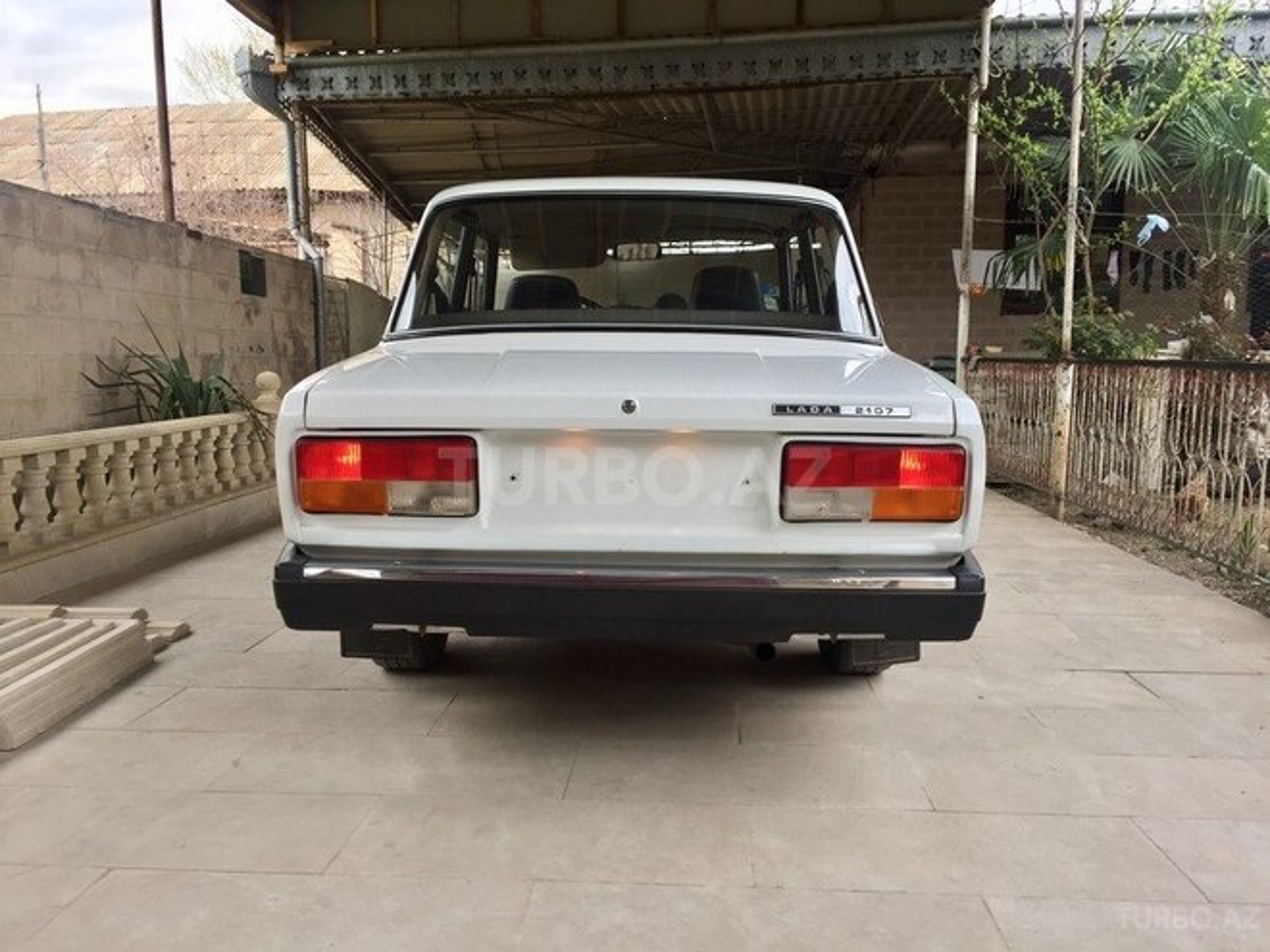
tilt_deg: -5.0
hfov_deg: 61.7
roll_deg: -0.5
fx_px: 1064
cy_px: 476
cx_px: 635
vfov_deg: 48.2
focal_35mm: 29
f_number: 2.2
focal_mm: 4.15
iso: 32
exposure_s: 1/50
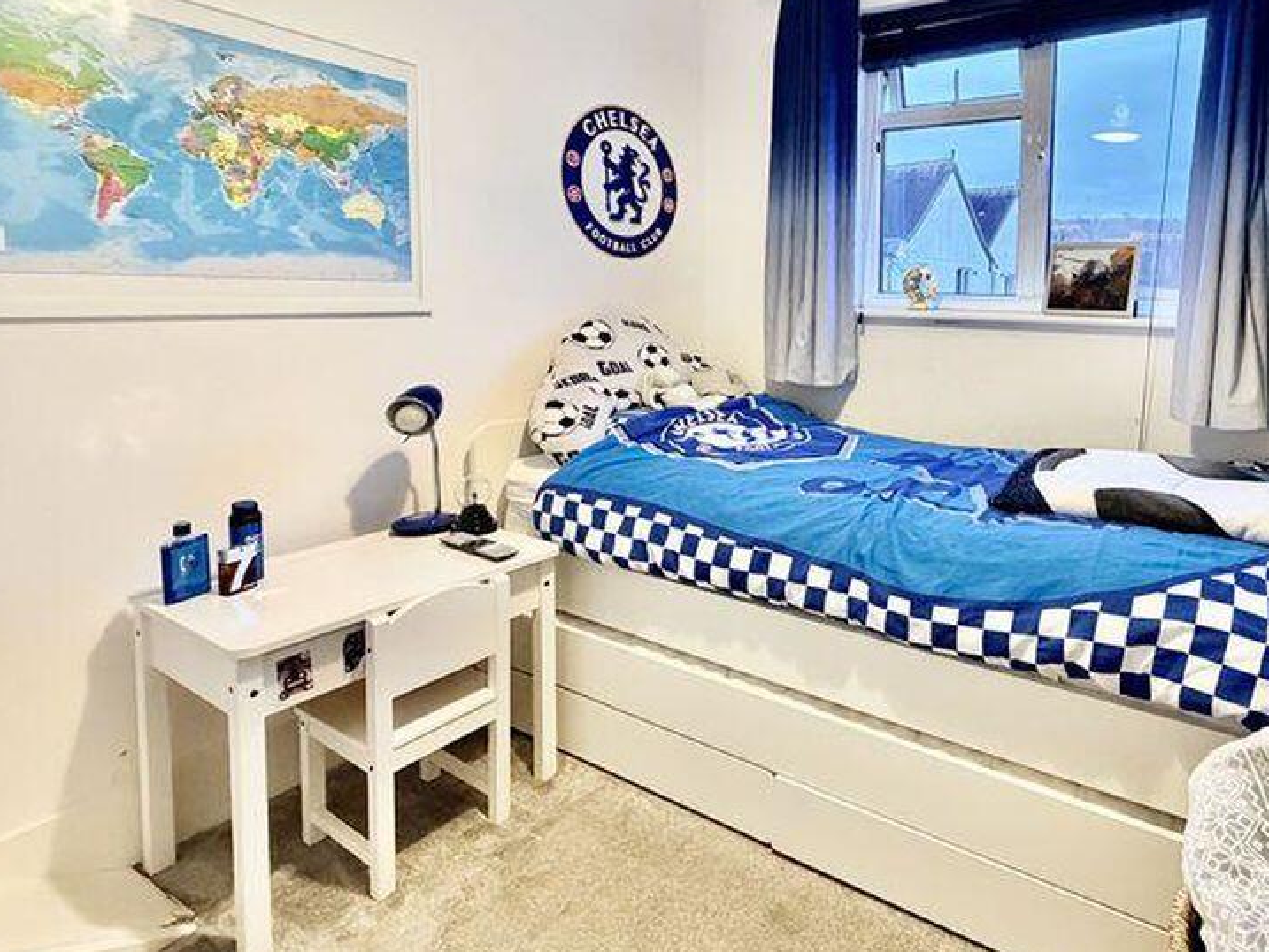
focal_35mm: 20
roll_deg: -1.8
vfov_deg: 64.9
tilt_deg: -3.9
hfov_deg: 77.9
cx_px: 887
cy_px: 349
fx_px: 733
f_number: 2.2
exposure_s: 1/50
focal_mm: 2.22
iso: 640
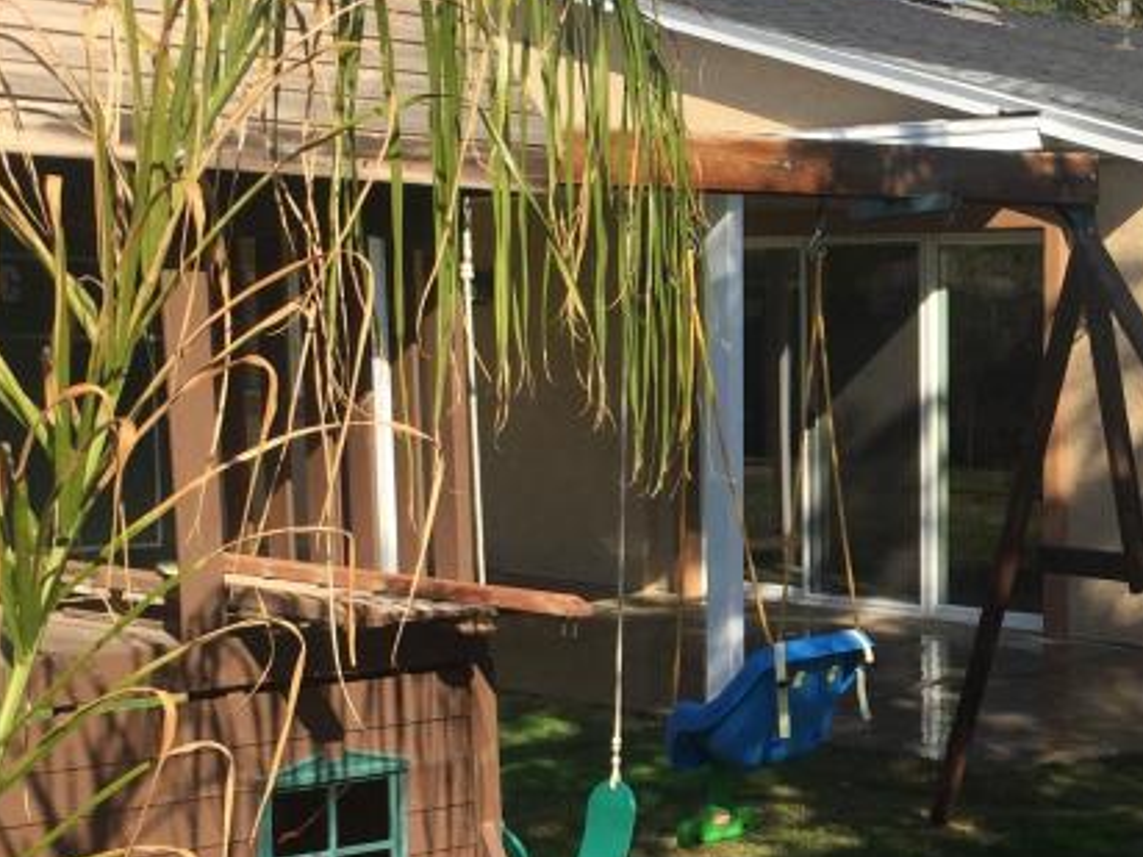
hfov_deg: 26.1
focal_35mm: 72
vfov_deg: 20.4
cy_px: 538
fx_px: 2377
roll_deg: -0.4
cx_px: 1054
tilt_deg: -4.2
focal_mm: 4.15
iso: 32
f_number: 2.2
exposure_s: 1/1647
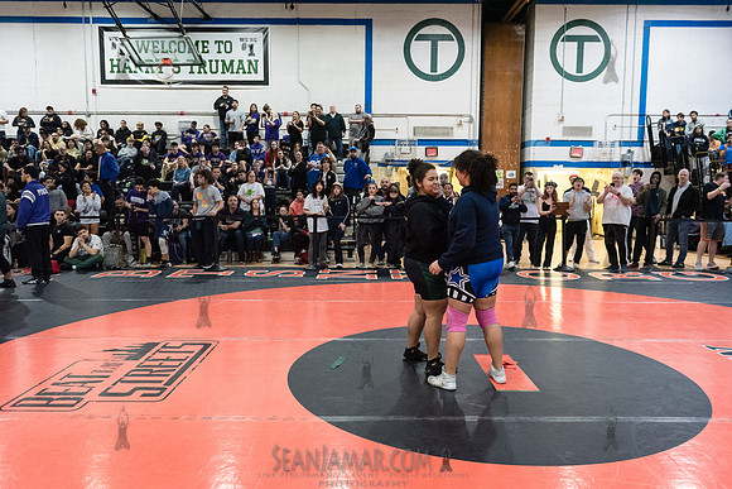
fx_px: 569
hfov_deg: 65.5
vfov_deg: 46.4
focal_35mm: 28
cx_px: 366
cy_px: 244
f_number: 3.2
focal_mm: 28
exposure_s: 1/320
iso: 8000
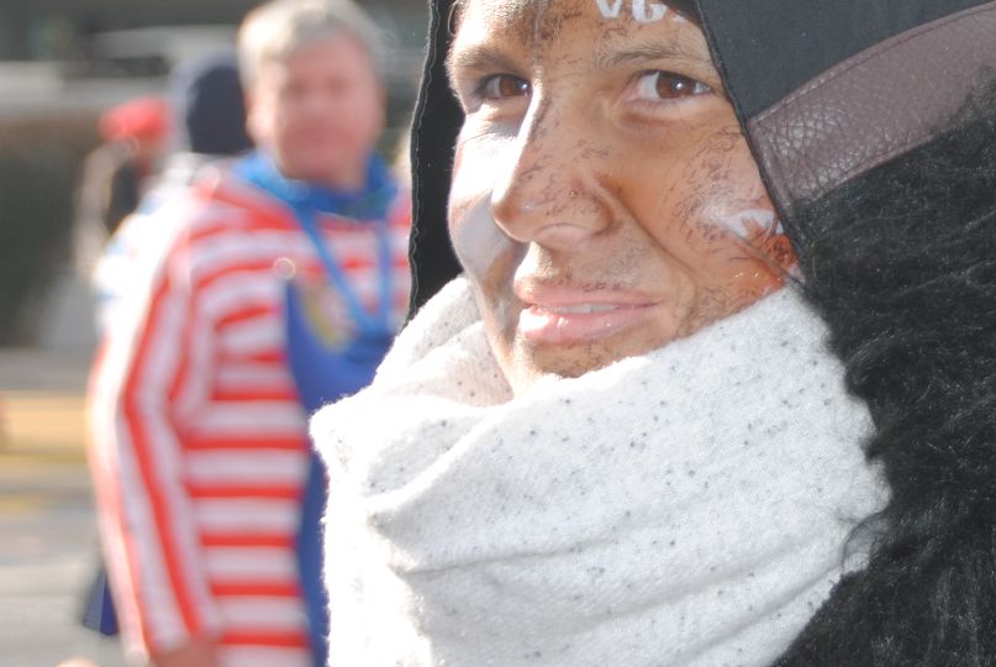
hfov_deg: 10.3
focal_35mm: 198
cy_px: 224
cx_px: 1047
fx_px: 5484
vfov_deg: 7.0
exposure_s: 1/200
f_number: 5.6
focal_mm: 52
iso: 100
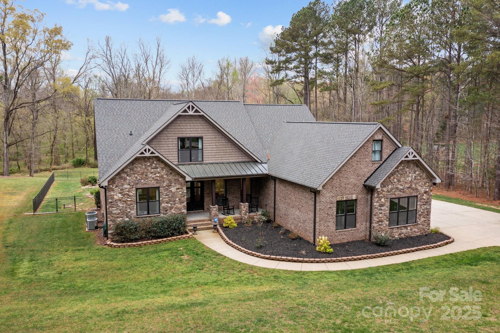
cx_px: 250
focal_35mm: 28
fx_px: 389
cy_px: 166
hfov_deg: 65.5
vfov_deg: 46.4
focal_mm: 10.26
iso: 100
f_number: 4.5
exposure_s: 1/100
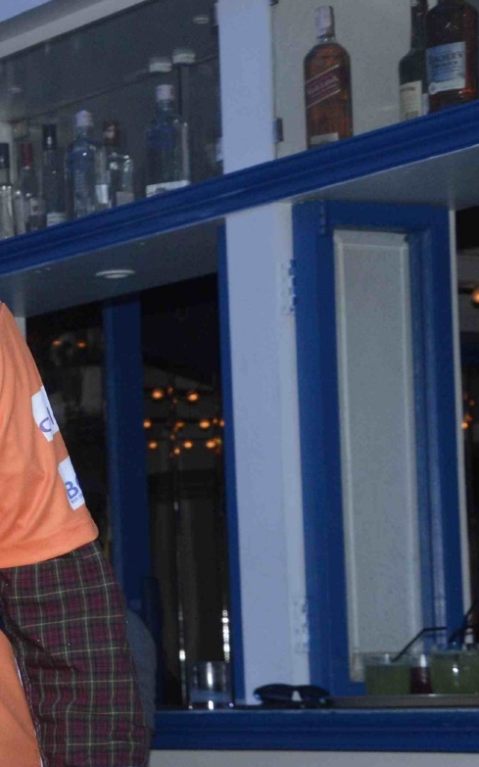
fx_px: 2759
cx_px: -466
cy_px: 524
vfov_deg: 15.8
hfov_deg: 9.3
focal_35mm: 132
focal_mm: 30
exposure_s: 1/160
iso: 800
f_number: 9
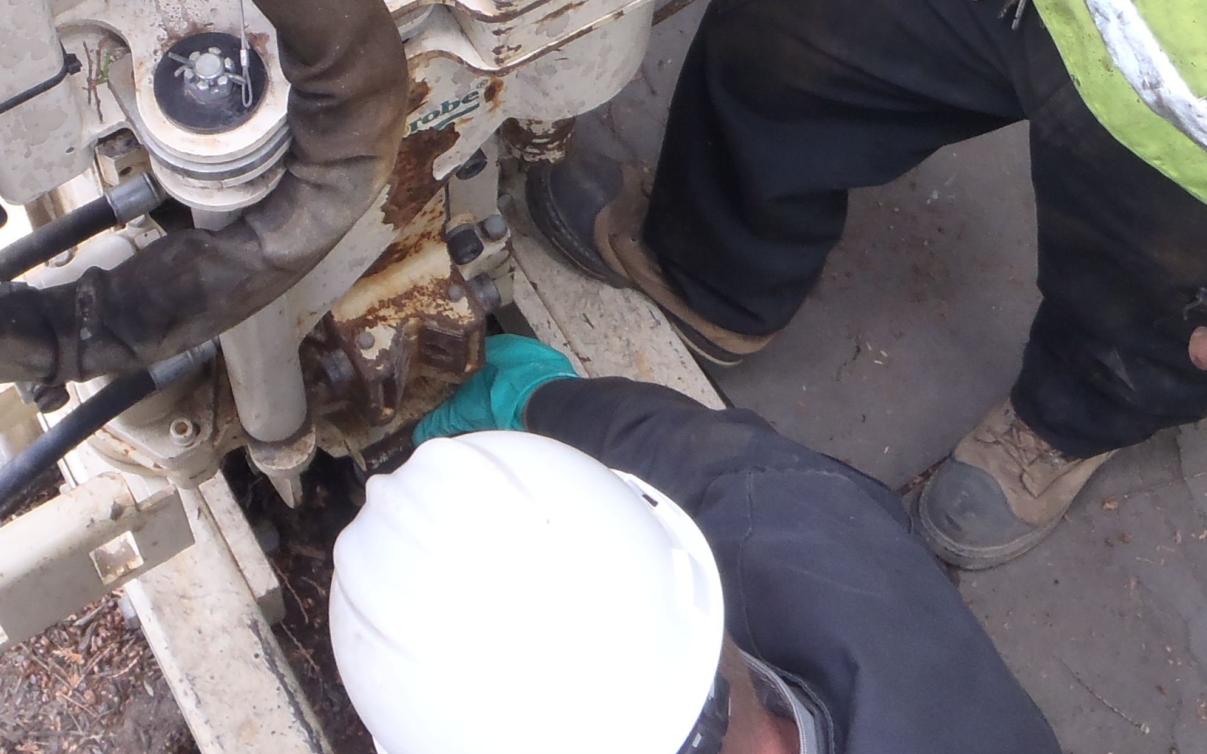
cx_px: 484
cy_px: -154
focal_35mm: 64
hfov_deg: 31.9
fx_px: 2105
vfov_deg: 19.2
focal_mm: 5
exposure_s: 1/30
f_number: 3.5
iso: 100
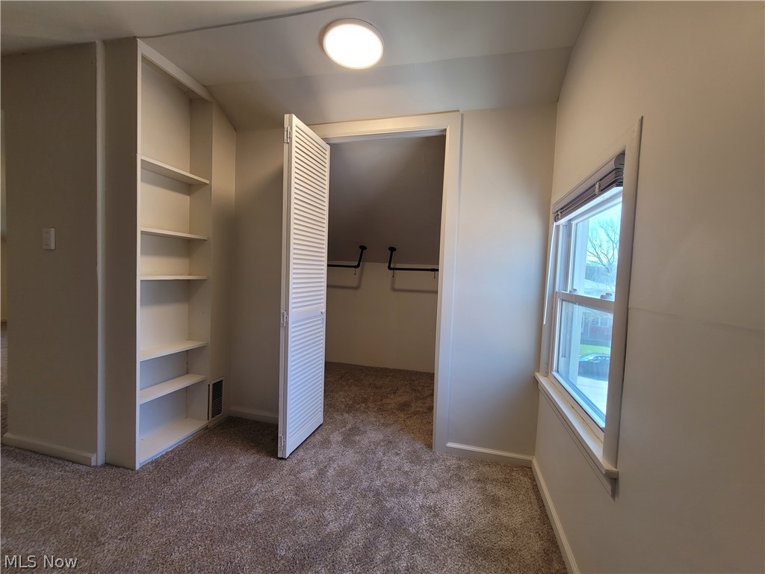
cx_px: 382
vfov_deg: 89.9
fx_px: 287
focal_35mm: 13
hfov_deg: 106.2
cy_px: 287
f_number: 2.2
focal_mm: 2.2
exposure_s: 1/60
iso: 64
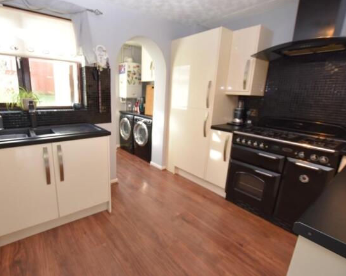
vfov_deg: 76.9
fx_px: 174
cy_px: 138
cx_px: 146
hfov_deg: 89.0
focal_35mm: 17
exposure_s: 1/80
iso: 800
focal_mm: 10
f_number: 4.5
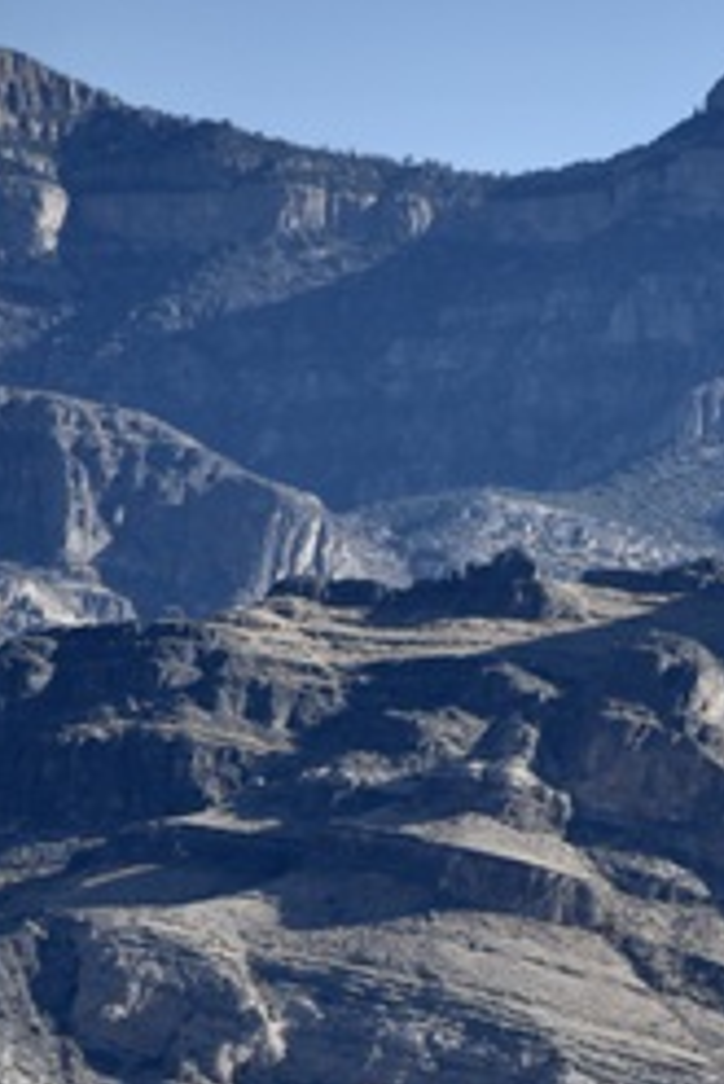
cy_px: 1049
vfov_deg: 4.0
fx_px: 15695
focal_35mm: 521
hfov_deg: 2.6
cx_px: 739
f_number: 5
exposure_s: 1/1000
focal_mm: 165
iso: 400
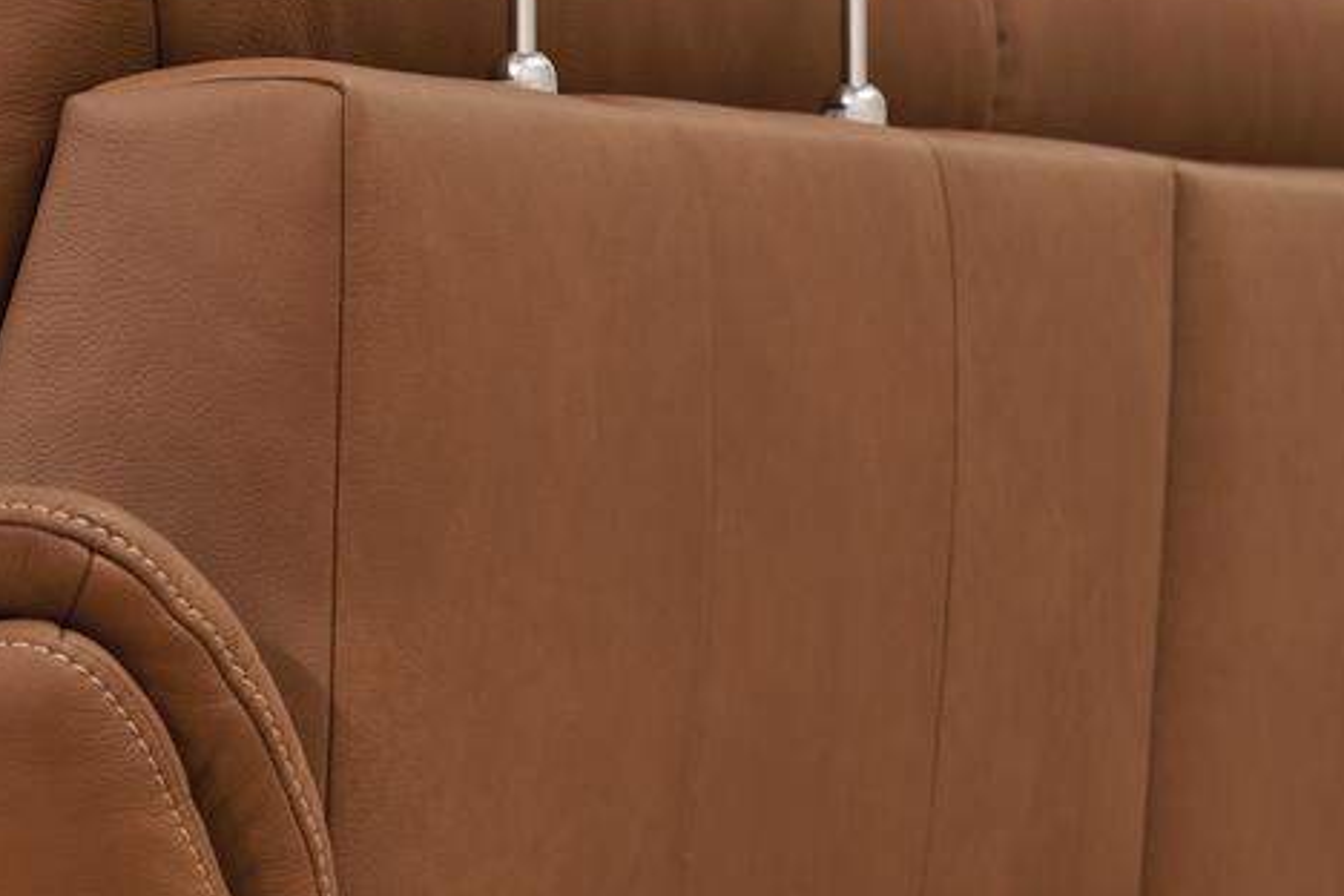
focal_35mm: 173
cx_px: 244
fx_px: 6458
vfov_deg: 7.9
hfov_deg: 11.8
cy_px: 773
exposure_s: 1/80
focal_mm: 50
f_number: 4.5
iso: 64
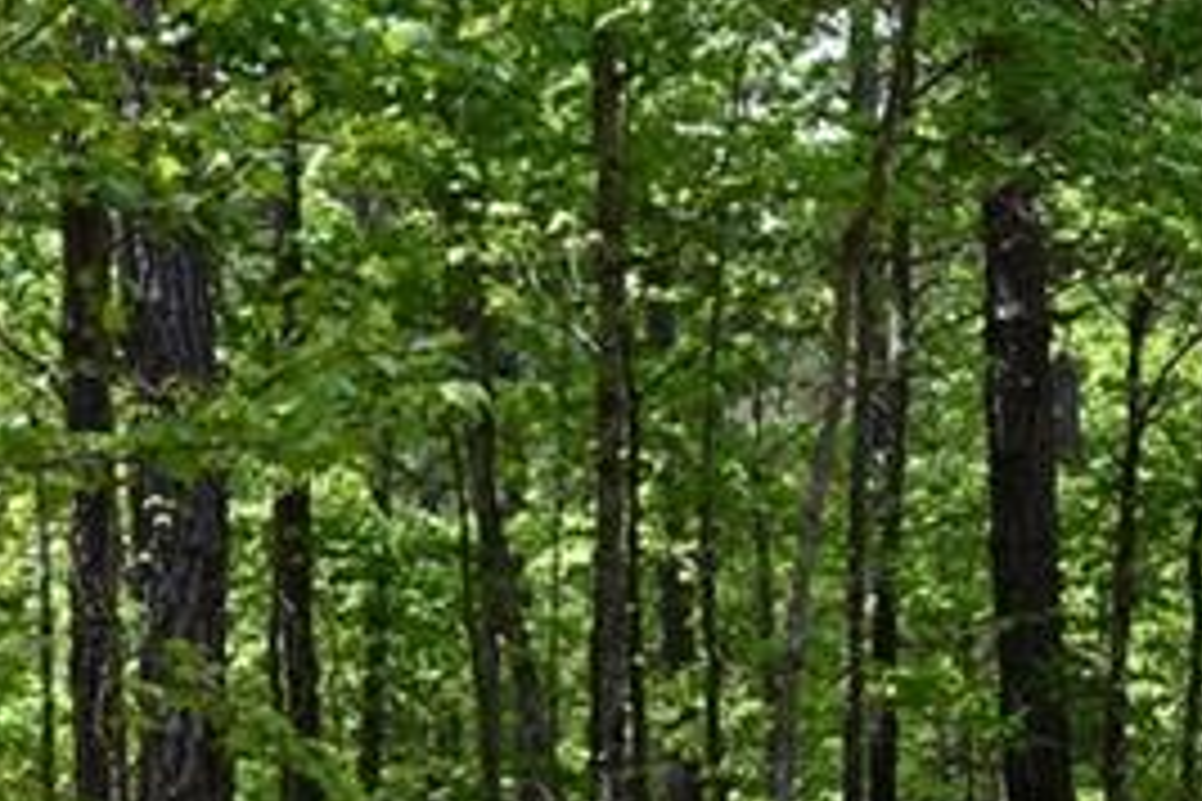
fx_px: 4607
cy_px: 1094
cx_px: 2084
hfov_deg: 13.5
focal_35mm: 138
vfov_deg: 9.7
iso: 200
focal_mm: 18
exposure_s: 1/250
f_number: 7.1
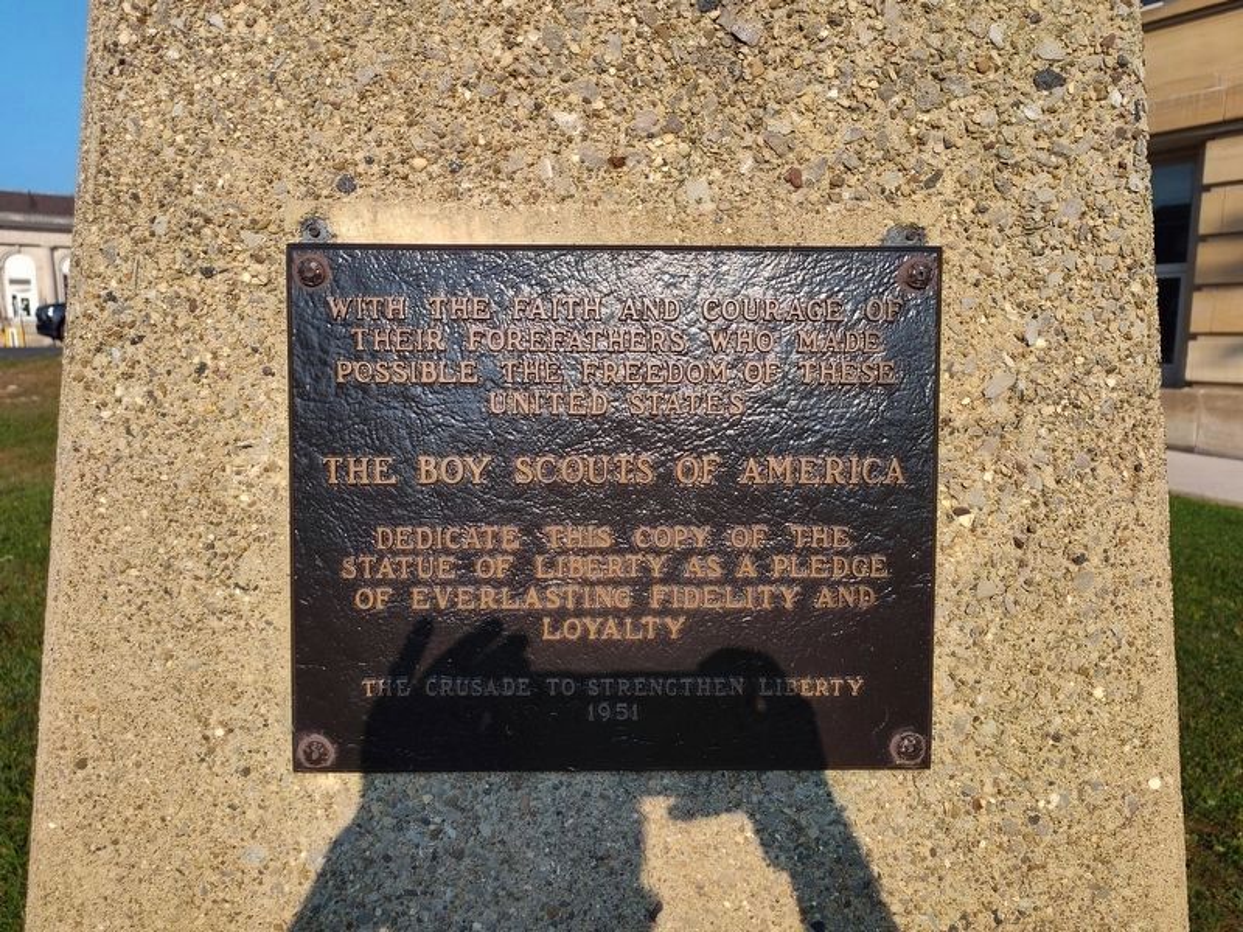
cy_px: 466
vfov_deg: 58.9
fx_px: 826
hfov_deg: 73.9
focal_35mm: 23
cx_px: 622
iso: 100
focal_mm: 5.56
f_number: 1.8
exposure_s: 1/1263
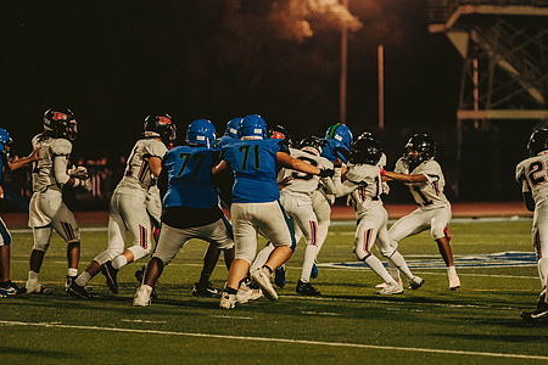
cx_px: 350
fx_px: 3729
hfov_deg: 8.4
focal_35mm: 245
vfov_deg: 5.6
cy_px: 173
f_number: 2.8
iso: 2500
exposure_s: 1/1000
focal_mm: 190
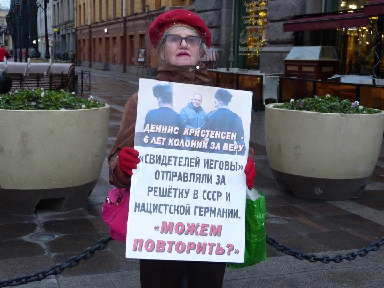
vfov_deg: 29.7
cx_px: 192
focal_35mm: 49
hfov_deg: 38.9
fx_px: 544
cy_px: 144
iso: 500
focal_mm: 8.7
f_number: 3.2
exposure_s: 1/60
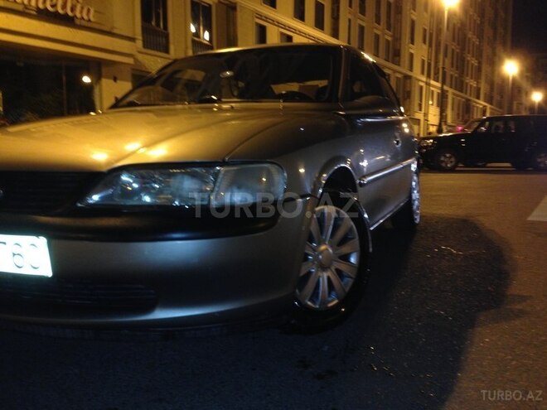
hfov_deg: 55.4
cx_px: 274
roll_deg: -1.2
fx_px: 521
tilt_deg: -6.6
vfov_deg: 42.9
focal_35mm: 33
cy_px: 205
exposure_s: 1/17
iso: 160
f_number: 2.4
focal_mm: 4.12
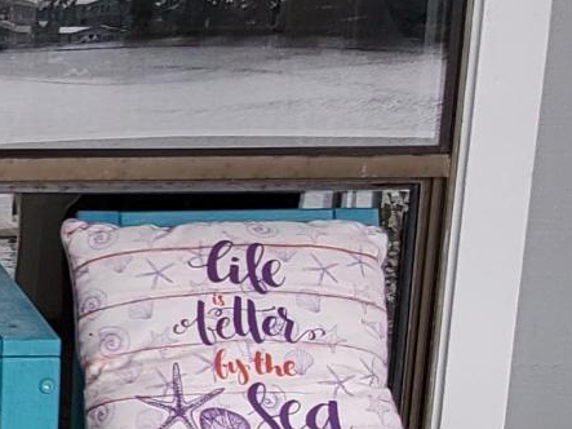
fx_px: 1454
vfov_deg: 16.7
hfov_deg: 18.9
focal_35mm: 88
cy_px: 297
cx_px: -340
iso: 50
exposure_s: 1/400
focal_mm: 1.8
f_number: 2.2
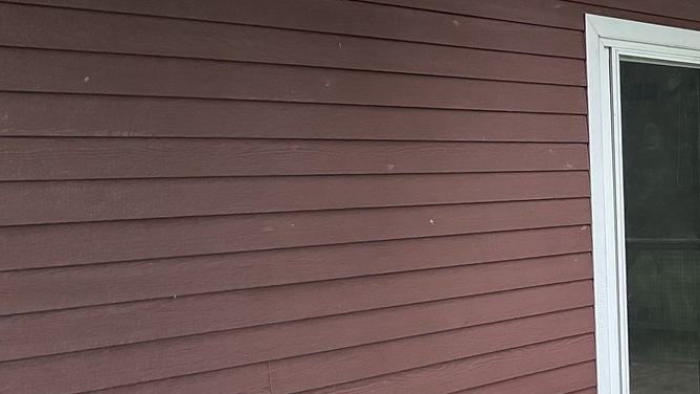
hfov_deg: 28.8
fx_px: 1262
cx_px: 721
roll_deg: +1.4
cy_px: 264
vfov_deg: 17.7
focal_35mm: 68
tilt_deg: -3.4
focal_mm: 3
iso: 32
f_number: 1.8
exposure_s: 1/120
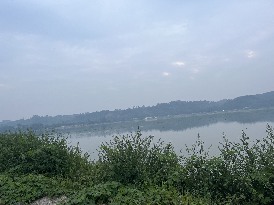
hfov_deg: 67.3
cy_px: 102
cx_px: 137
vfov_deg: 53.1
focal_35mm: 26
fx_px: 206
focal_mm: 5.1
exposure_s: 1/102
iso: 125
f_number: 1.6
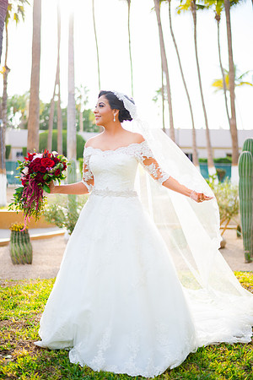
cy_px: 190
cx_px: 126
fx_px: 527
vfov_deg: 39.6
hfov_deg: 27.0
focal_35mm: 50
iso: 125
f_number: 1.8
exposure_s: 1/640
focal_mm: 50
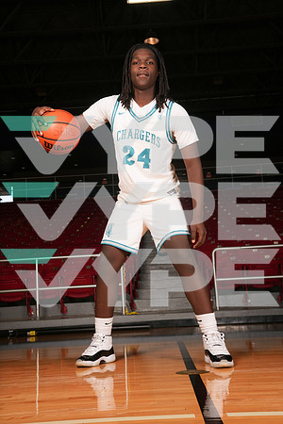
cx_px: 142
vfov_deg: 44.5
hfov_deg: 30.5
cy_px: 212
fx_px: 519
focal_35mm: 44
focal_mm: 44
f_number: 8
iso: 400
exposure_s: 1/200
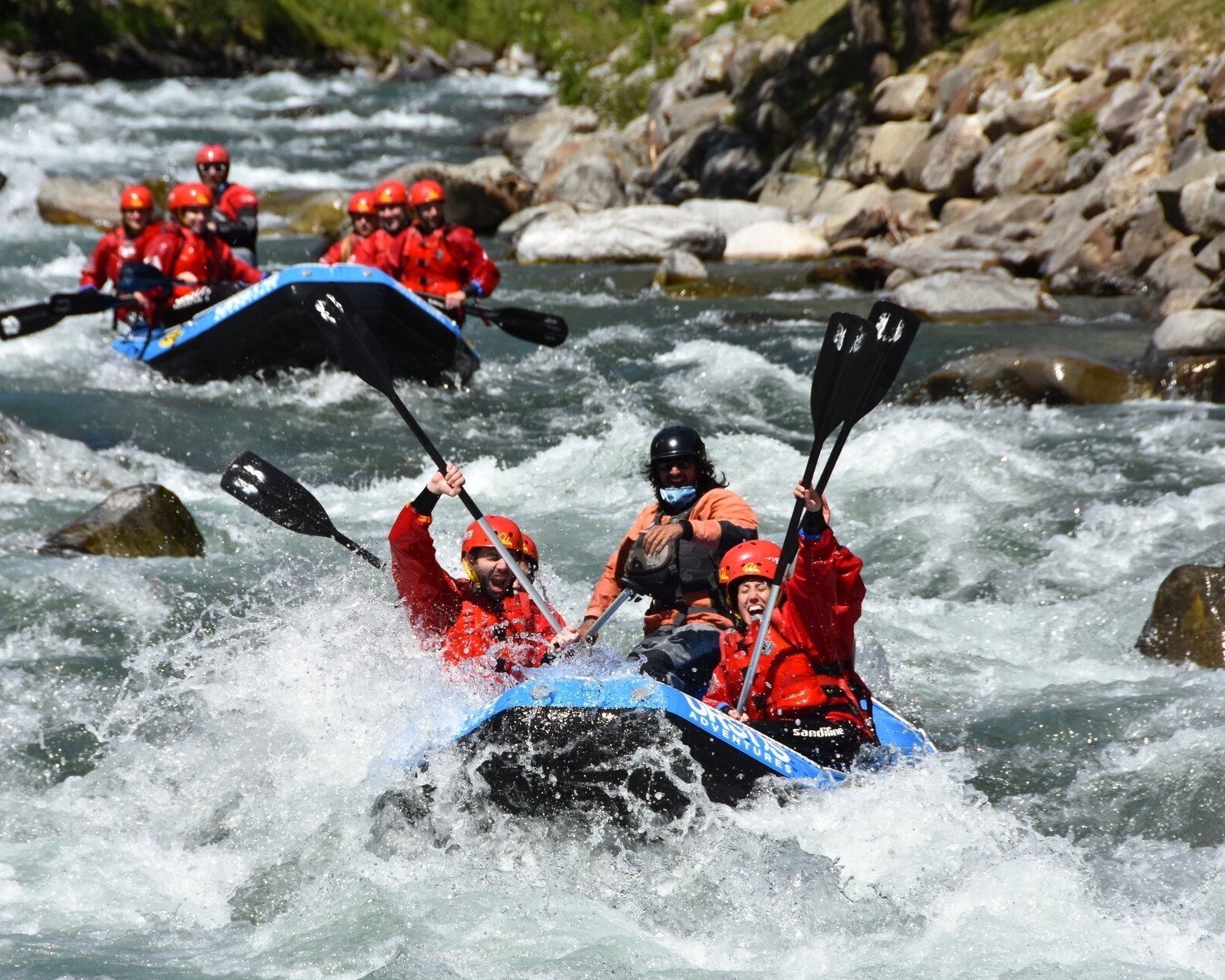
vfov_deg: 5.4
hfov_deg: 6.7
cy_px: 489
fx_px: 10442
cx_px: 537
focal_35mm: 288
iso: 400
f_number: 7.1
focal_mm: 170
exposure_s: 1/2000
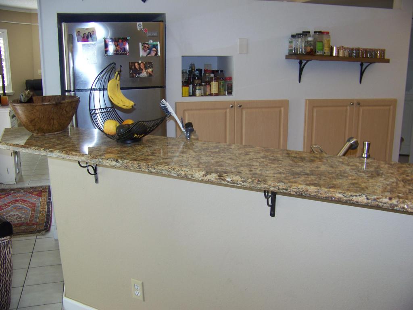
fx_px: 430
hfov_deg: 51.4
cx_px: 206
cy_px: 155
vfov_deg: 39.7
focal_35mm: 36
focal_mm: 5.85
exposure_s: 1/30
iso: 64
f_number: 2.8
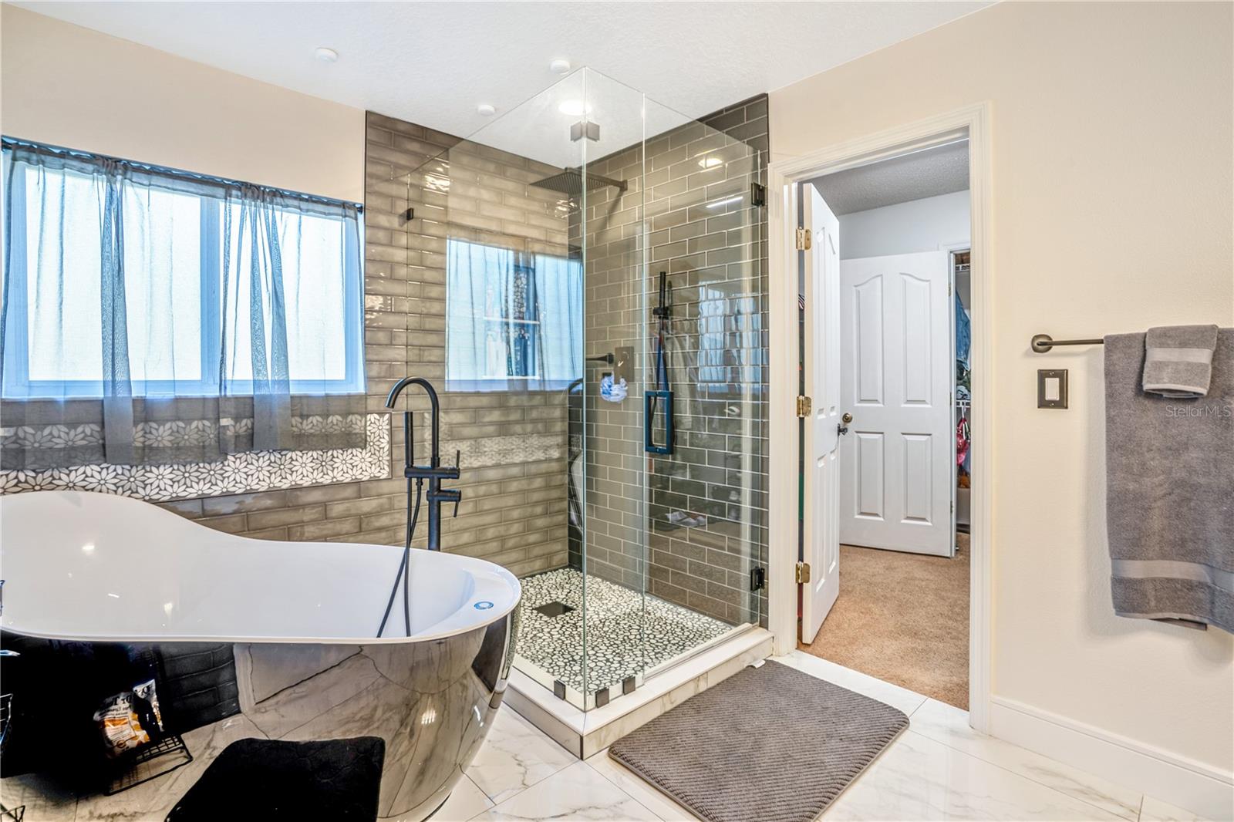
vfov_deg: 73.7
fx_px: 548
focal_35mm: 16
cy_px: 411
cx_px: 617
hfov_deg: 96.7
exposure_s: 1/6
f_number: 9
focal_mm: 16
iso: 100
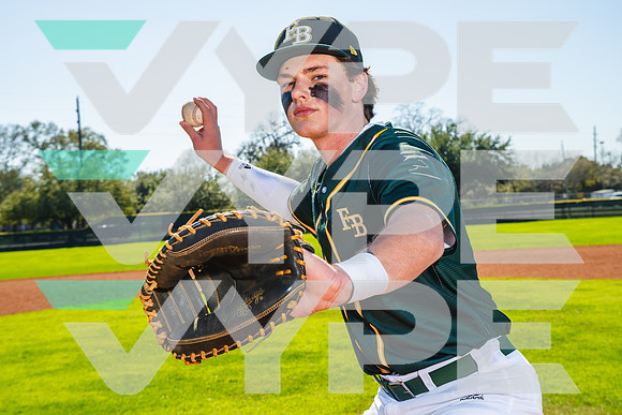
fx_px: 916
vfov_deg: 25.5
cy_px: 208
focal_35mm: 53
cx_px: 311
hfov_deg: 37.5
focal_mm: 53
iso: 100
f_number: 9
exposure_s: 1/125
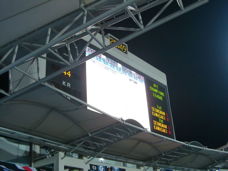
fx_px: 303
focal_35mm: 46
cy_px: 86
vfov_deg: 31.5
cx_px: 114
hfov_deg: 41.2
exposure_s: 1/60
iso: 320
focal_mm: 8.2
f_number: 3.3
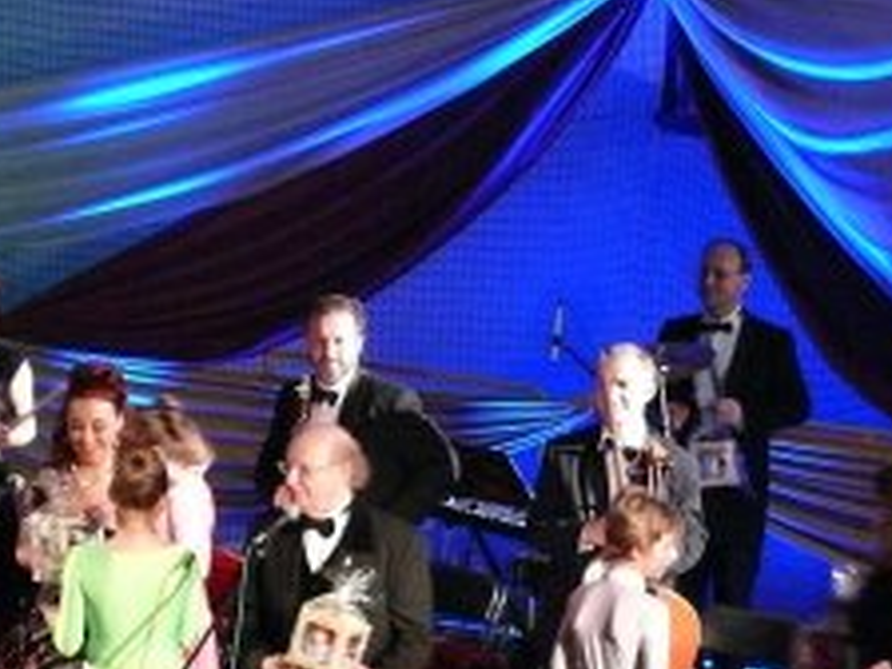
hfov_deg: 11.2
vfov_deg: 8.4
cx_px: 295
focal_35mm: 176
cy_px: 643
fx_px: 4535
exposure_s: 1/20
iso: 800
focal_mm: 16.7
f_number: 3.2
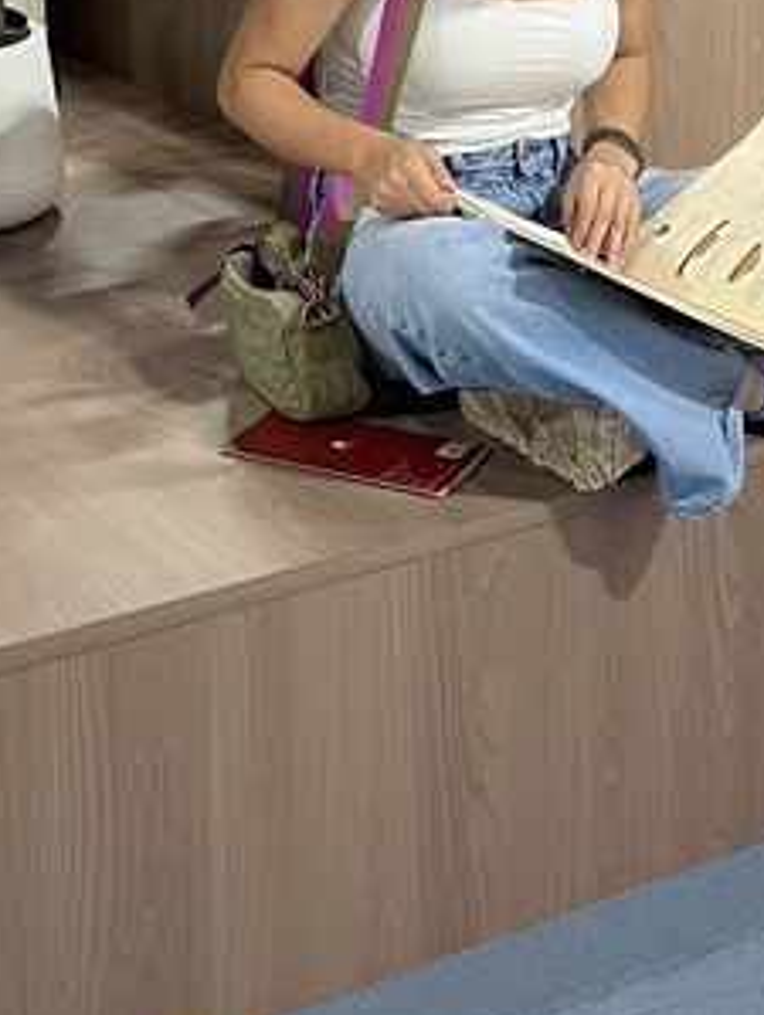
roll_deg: +1.6
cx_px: 20
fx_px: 2379
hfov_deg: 17.9
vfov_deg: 22.8
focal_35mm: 81
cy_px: -70
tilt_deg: -9.7
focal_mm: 5.1
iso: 100
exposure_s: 1/50
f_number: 1.6
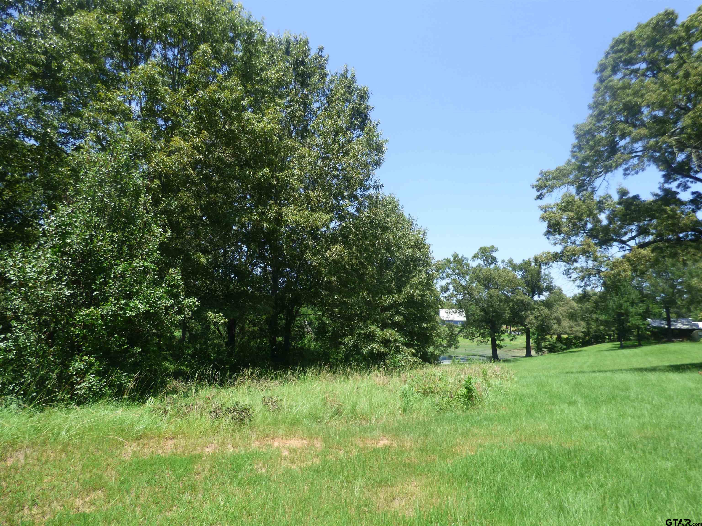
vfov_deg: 66.0
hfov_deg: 81.7
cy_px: 263
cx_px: 351
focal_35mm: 20
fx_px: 406
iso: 100
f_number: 2.8
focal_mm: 3.58
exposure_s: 1/800
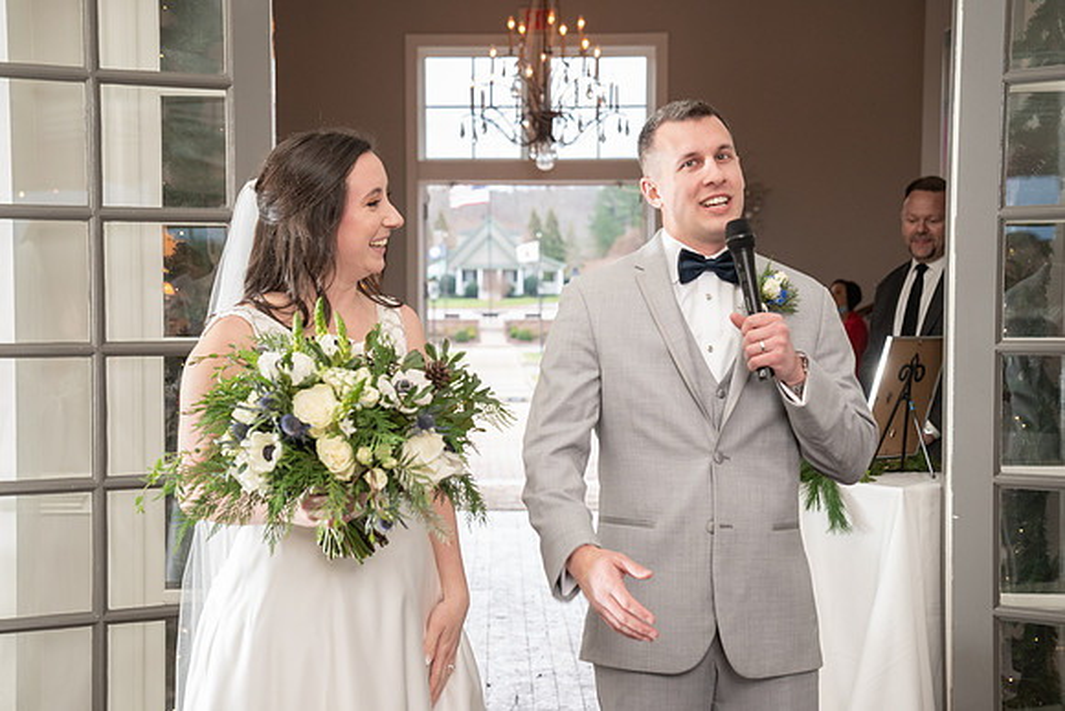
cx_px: 489
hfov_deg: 35.5
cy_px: 380
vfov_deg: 24.1
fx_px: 1661
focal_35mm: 56
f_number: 4
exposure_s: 1/200
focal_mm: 50
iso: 2000
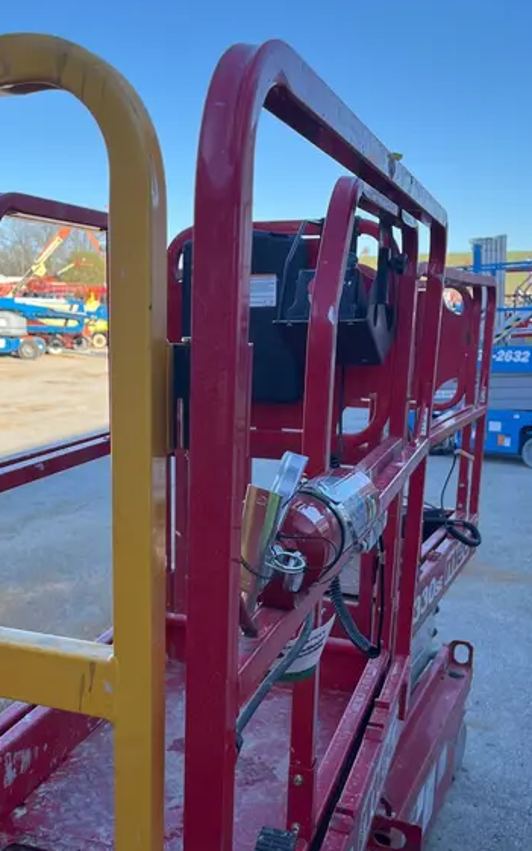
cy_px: 529
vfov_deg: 53.4
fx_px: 834
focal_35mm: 36
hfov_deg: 35.0
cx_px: 170
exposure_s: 1/1238
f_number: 1.6
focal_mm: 5.1
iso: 50
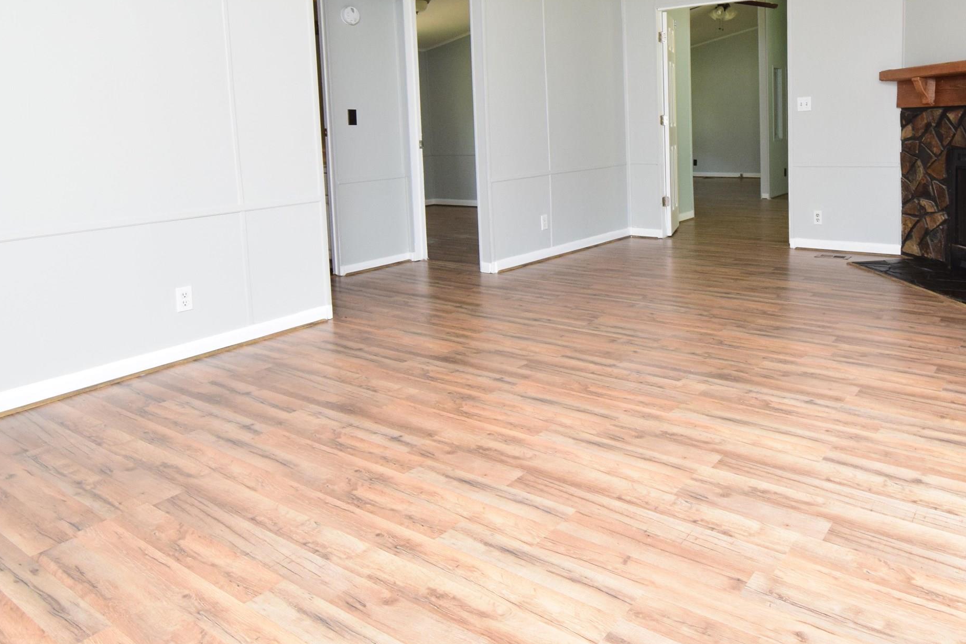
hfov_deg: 69.4
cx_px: 648
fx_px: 671
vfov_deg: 49.7
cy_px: 178
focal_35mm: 25
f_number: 8
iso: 1100
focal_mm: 10
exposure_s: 1/60
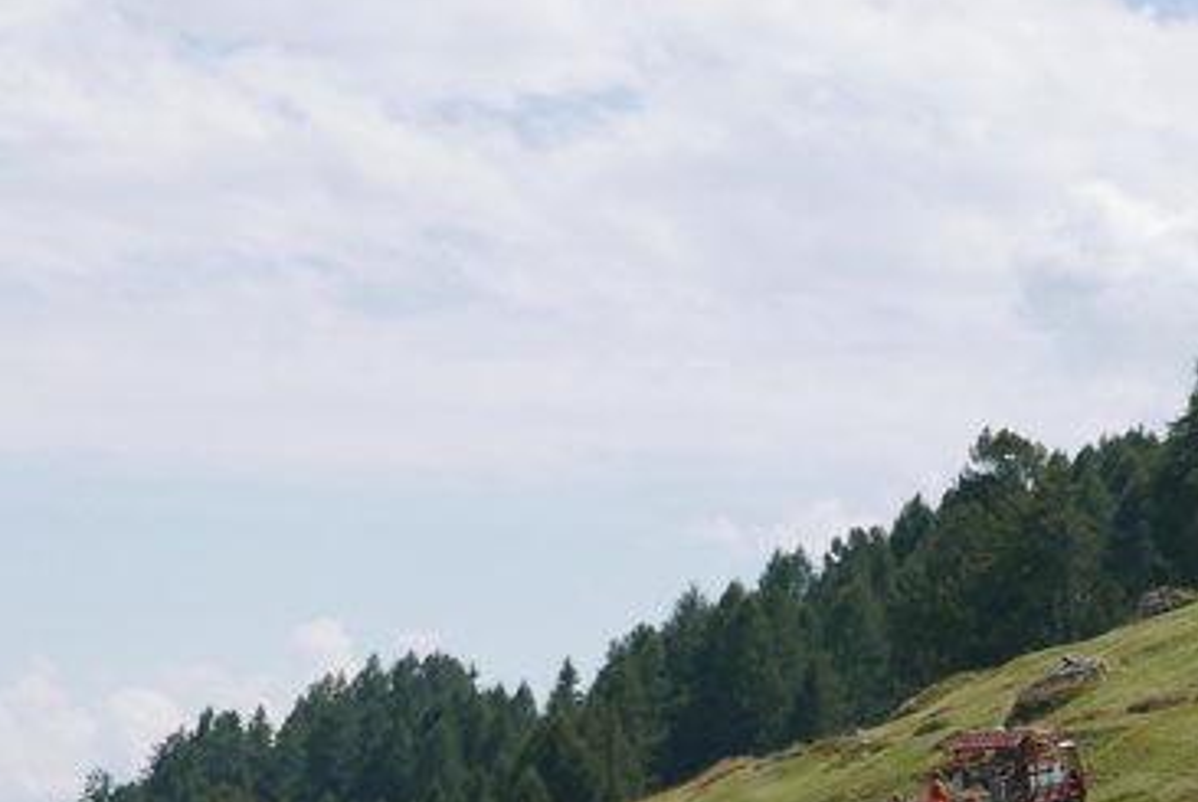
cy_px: 917
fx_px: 5664
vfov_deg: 8.0
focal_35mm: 170
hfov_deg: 12.0
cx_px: 1118
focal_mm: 23.6
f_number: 5.6
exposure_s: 1/1000
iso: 200
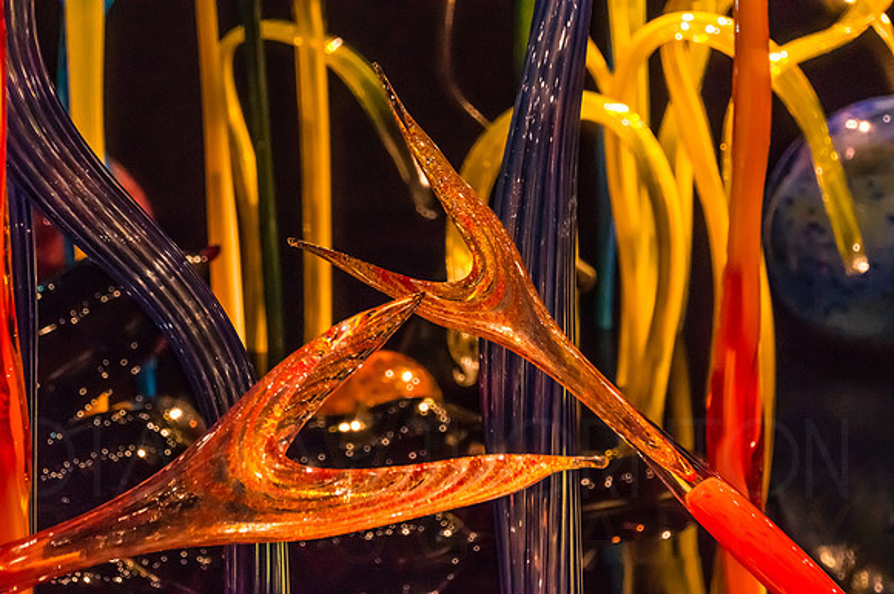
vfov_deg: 15.1
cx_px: 447
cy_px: 297
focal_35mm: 90
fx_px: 2232
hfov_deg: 22.7
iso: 3200
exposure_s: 1/100
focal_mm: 60
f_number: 5
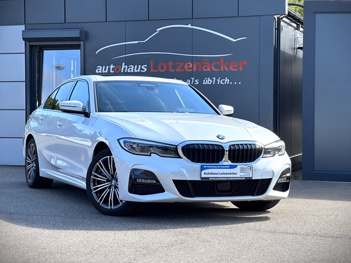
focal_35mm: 77
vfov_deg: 19.1
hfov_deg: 25.3
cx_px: 176
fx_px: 781
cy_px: 132
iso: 32
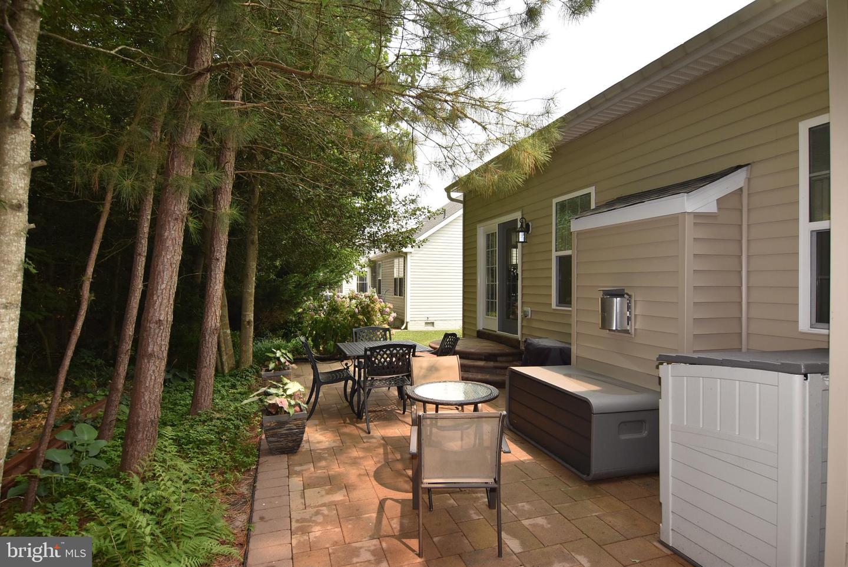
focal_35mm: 18
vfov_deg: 67.5
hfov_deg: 90.0
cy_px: 284
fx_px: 424
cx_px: 424
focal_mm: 12
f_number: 9
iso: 400
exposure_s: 1/200
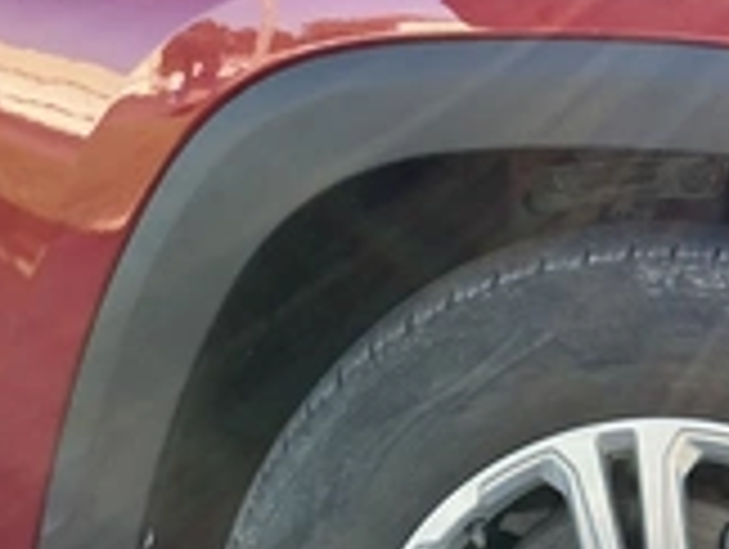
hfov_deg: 27.5
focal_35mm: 69
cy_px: 554
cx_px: 603
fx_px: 1455
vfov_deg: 20.6
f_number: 1.8
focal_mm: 3
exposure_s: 1/233
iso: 25
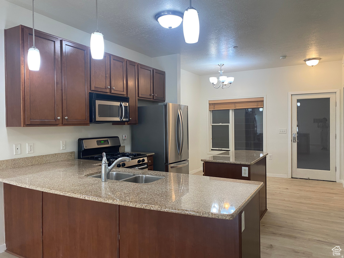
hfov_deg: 67.3
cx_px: 172
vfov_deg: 53.1
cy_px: 129
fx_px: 258
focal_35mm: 26
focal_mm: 4.25
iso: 80
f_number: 1.8
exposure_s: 1/60
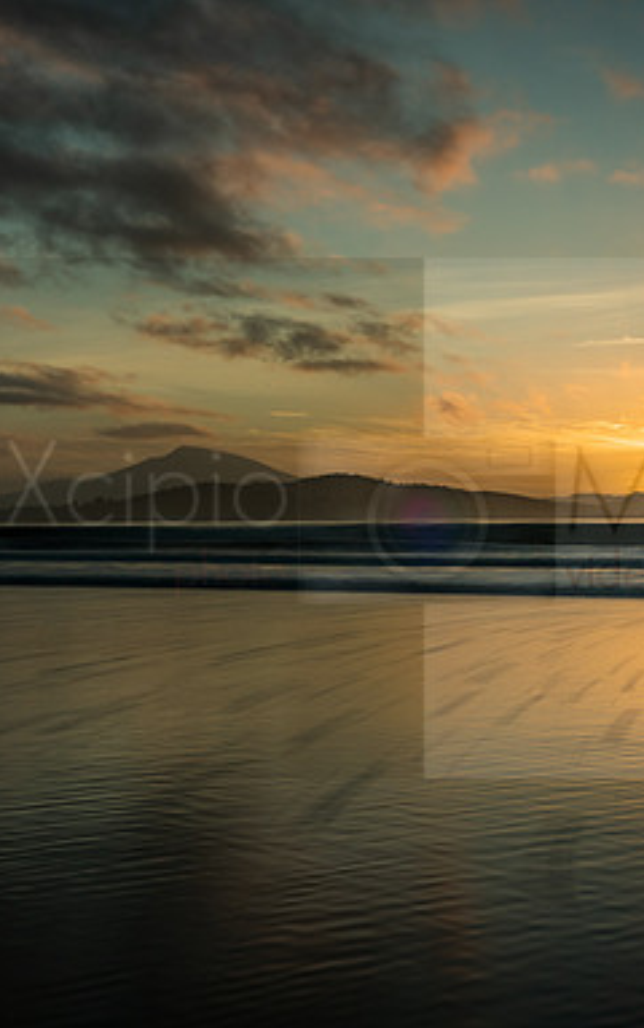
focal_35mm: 54
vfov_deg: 37.5
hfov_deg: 23.9
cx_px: 427
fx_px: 1514
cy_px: 517
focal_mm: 35
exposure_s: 1.6
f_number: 7.1
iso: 200
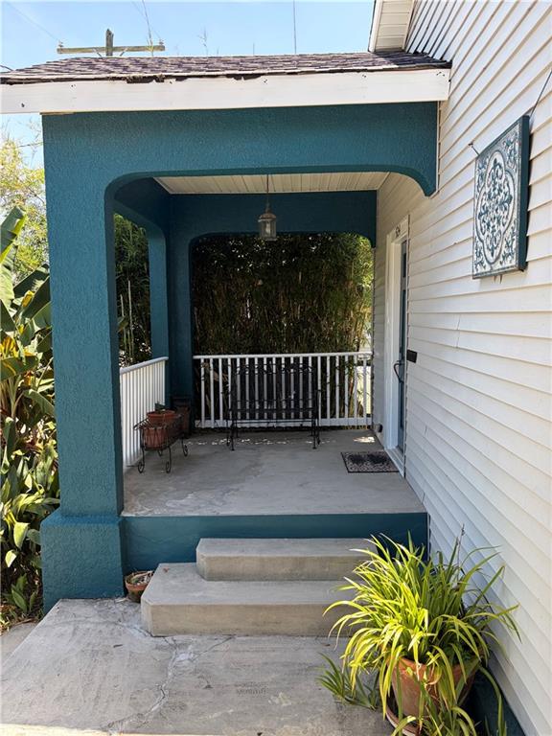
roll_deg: +0.6
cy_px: 368
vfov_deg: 67.3
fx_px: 553
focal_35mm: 26
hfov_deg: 53.1
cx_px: 276
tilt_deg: -5.3
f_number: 1.6
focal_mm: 5.96
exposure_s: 1/654
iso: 64
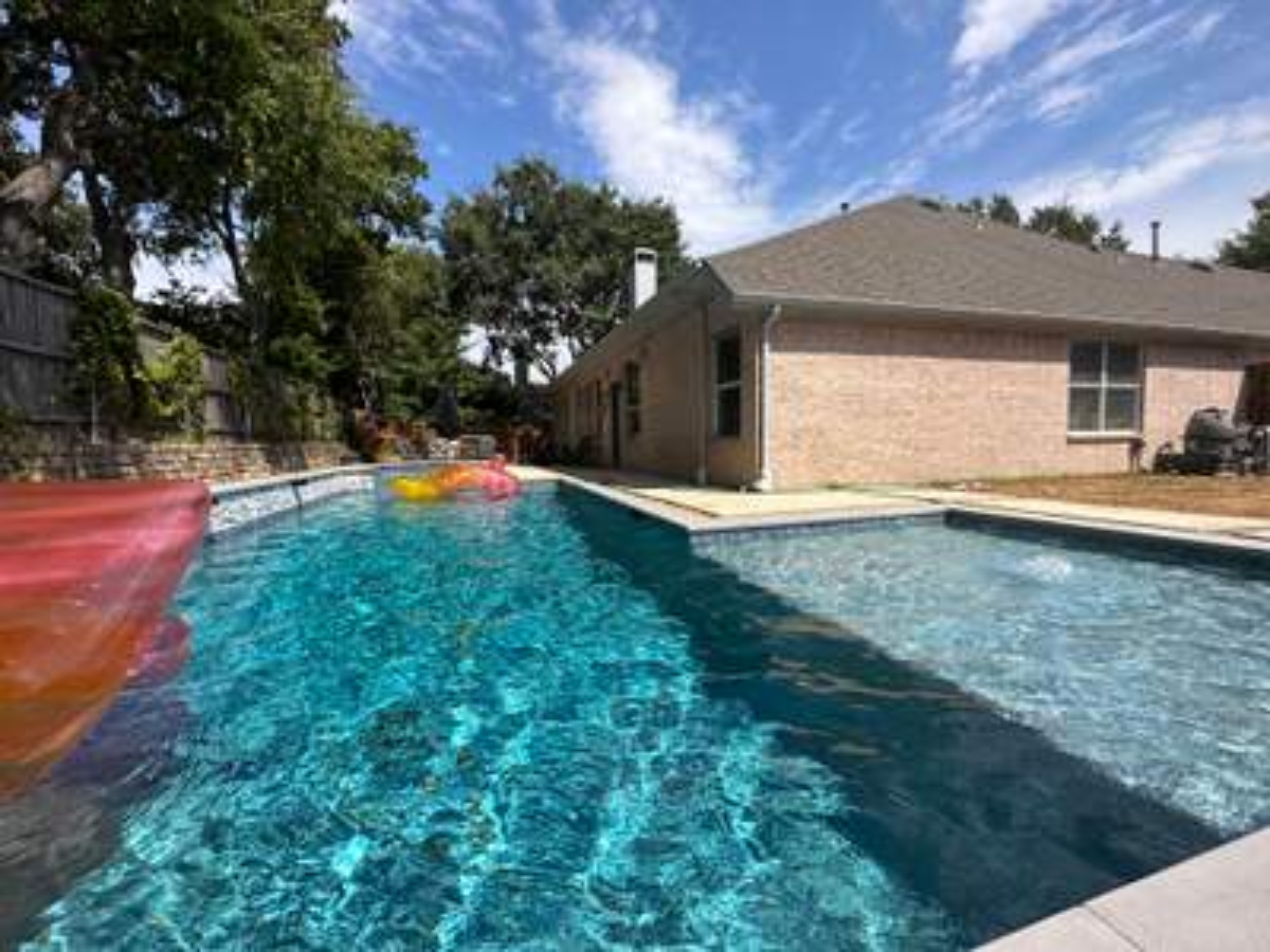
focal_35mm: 14
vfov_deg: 85.7
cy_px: 476
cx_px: 635
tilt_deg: -4.2
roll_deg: +1.0
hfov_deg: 102.1
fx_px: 514
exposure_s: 1/2132
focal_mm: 2.22
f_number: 2.2
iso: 50
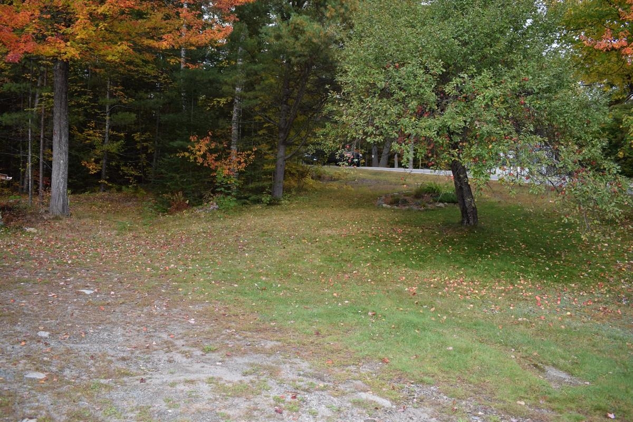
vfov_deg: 43.6
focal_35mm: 30
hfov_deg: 61.9
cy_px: 211
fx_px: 527
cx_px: 316
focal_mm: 20
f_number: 5.6
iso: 140
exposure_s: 1/125
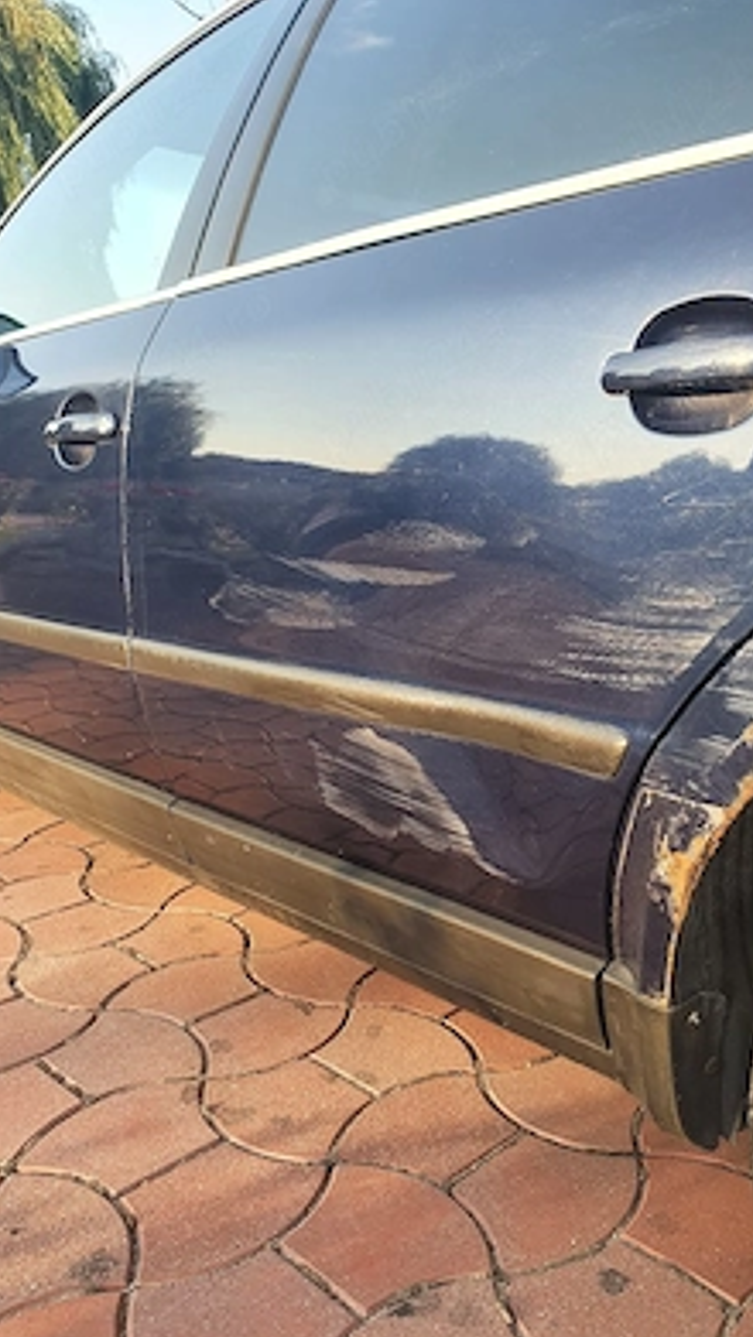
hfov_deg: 39.8
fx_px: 1029
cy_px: 680
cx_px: 496
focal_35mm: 29
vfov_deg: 66.1
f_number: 2.4
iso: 50
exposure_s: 1/154
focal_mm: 4.32
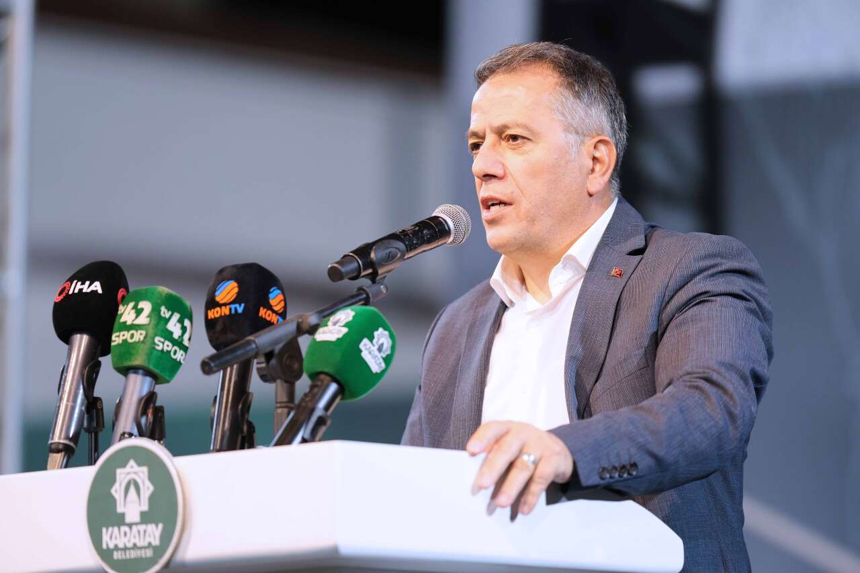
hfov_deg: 6.9
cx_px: 430
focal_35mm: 300
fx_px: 7165
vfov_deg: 4.6
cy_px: 286
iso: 800
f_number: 2
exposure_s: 1/250
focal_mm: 200
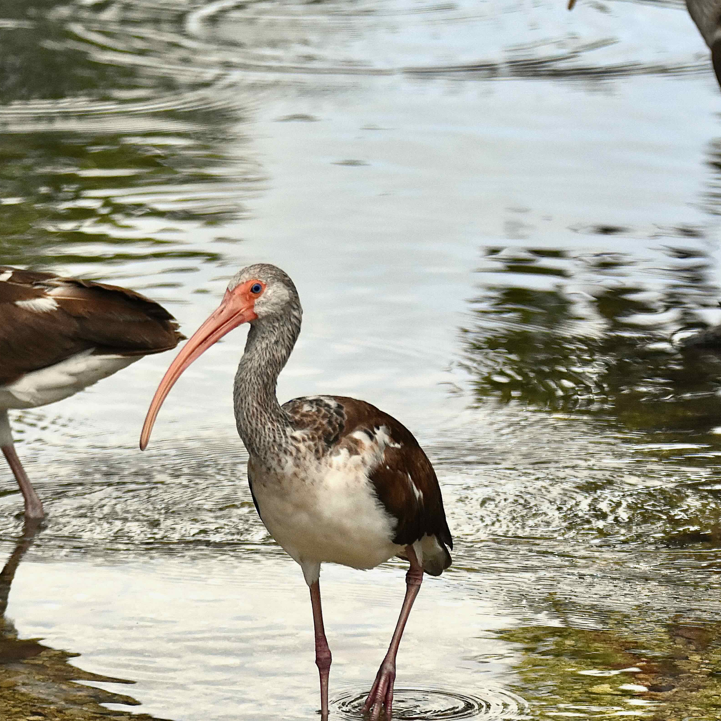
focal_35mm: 498
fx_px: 11735
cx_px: 230
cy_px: 361
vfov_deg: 3.5
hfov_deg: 3.5
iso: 2500
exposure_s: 1/2500
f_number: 6.3
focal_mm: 260
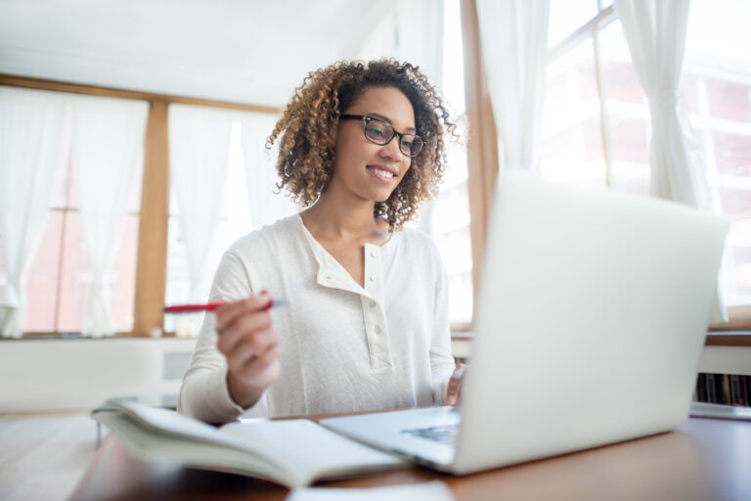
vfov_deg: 53.1
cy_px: 250
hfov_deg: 73.7
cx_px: 376
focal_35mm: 24
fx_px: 501
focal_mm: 24
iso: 200
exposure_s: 1/320
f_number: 1.4
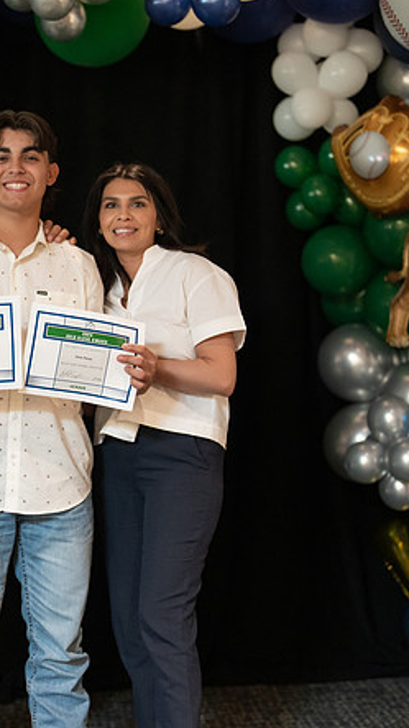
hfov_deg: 15.0
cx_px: 57
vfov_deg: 26.5
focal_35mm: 80
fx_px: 1543
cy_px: 362
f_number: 1.2
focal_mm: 50
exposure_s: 1/320
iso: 1600
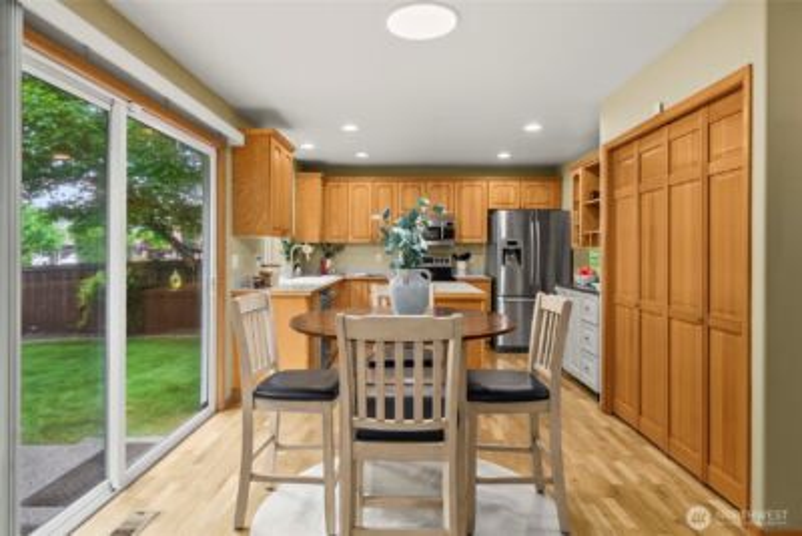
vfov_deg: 59.5
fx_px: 468
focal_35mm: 21
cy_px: 268
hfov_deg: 81.2
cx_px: 401
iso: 1000
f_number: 7.1
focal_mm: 21
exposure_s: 1/6
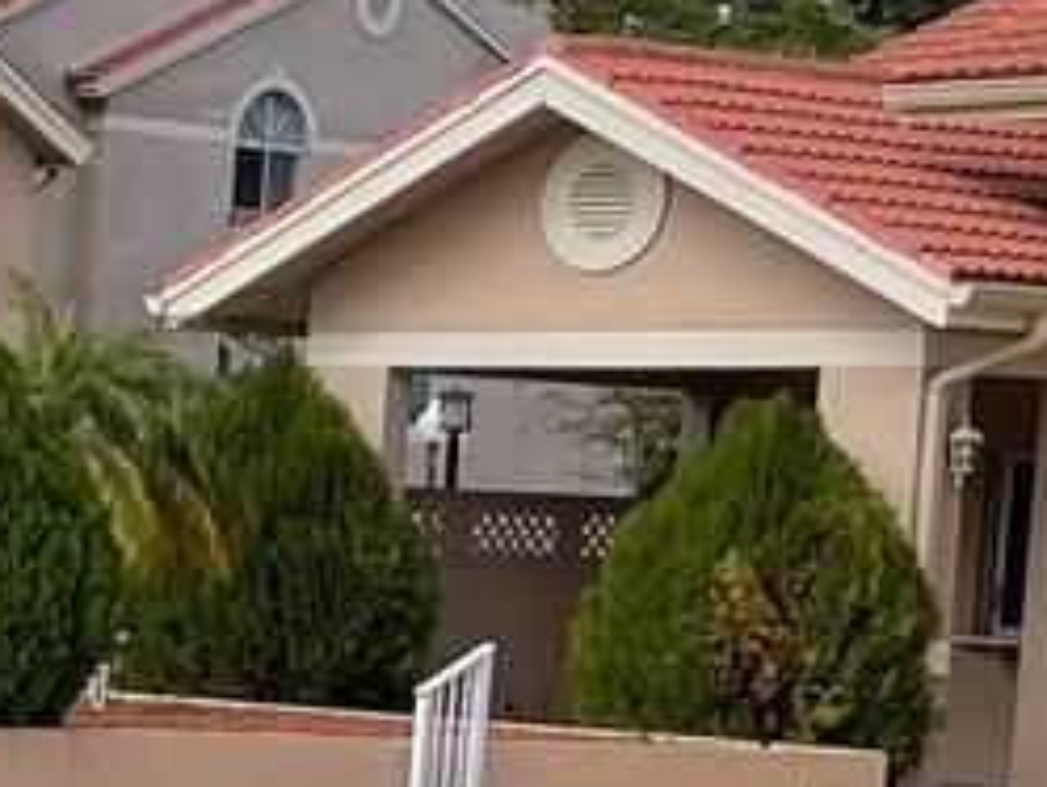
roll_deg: -3.3
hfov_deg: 9.7
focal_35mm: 167
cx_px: -1875
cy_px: 804
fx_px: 5054
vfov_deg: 8.8
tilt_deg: -2.0
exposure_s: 1/2857
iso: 32
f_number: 1.6
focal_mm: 5.1
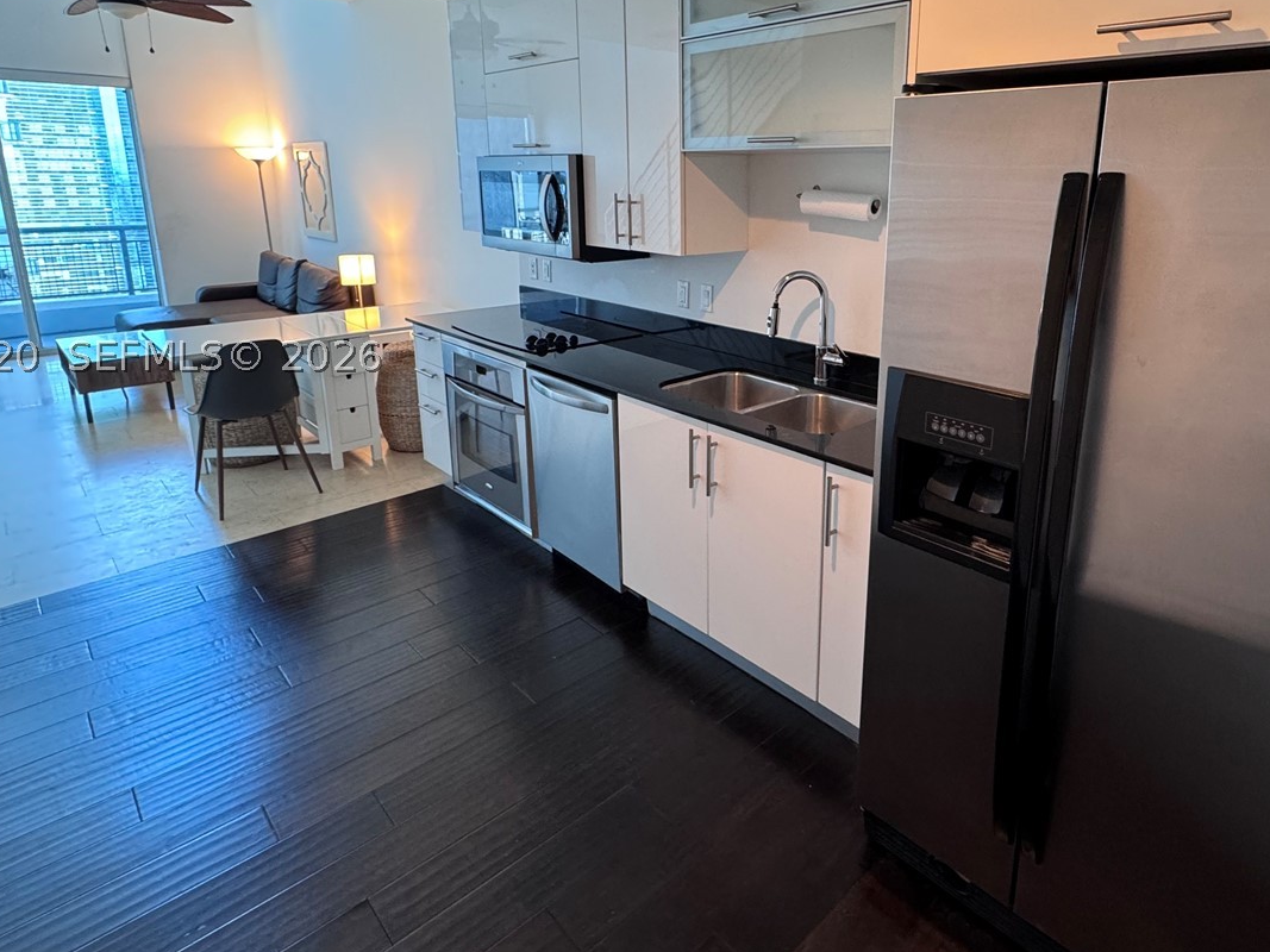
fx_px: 770
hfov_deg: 78.3
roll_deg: -1.3
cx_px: 746
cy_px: 356
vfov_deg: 62.5
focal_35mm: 21
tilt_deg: -13.4
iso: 320
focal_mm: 2.22
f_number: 2.2
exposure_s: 1/60
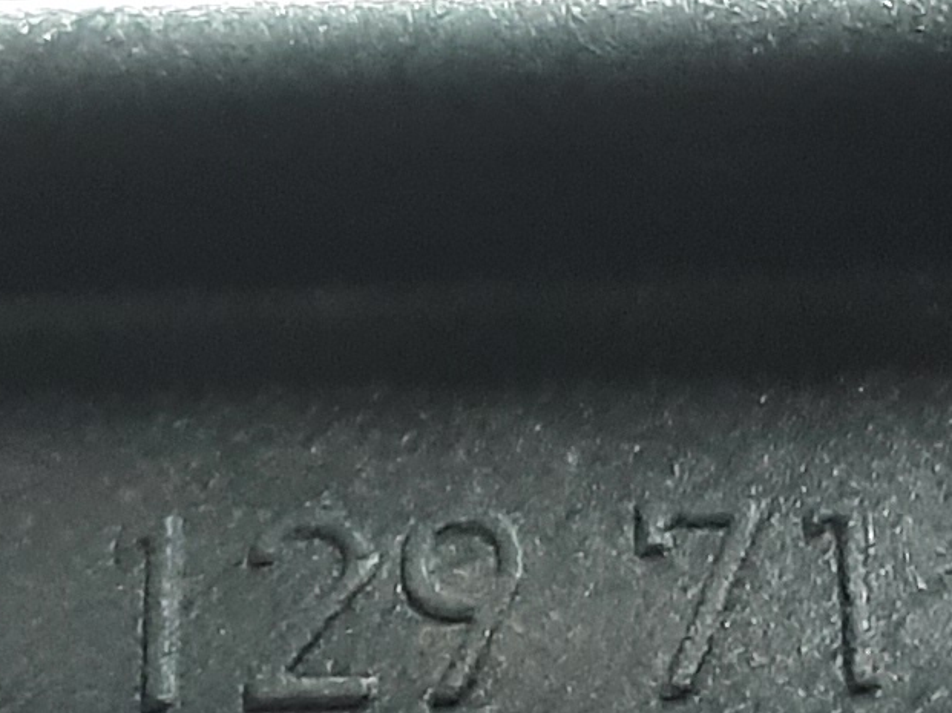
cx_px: 271
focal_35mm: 142
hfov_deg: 13.9
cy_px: 514
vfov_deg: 10.4
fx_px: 3903
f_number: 1.9
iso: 250
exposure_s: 1/25
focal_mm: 2.91
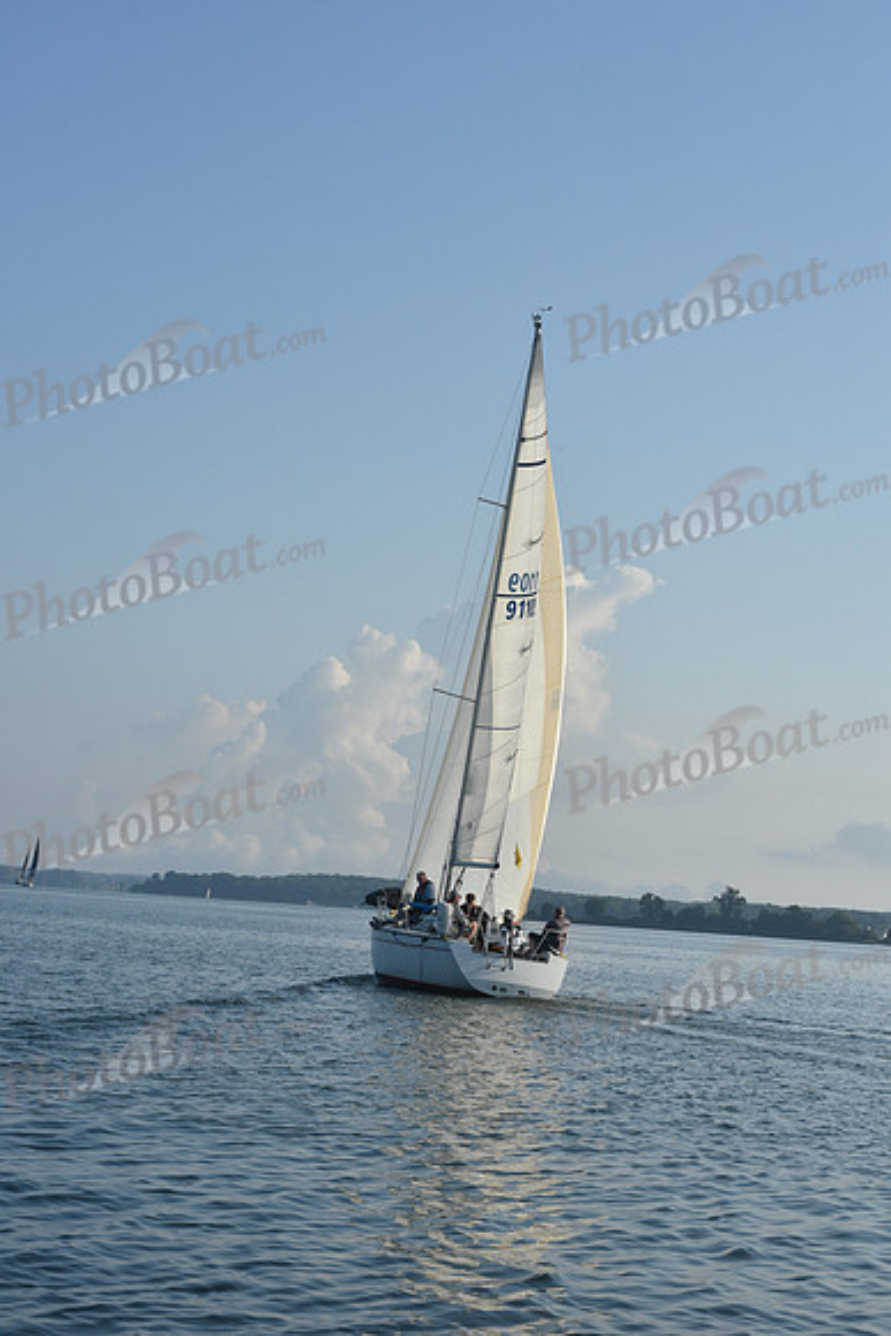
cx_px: 446
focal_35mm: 70
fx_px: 2597
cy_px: 668
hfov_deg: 19.5
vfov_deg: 28.8
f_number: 11
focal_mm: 70
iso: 320
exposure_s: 1/800
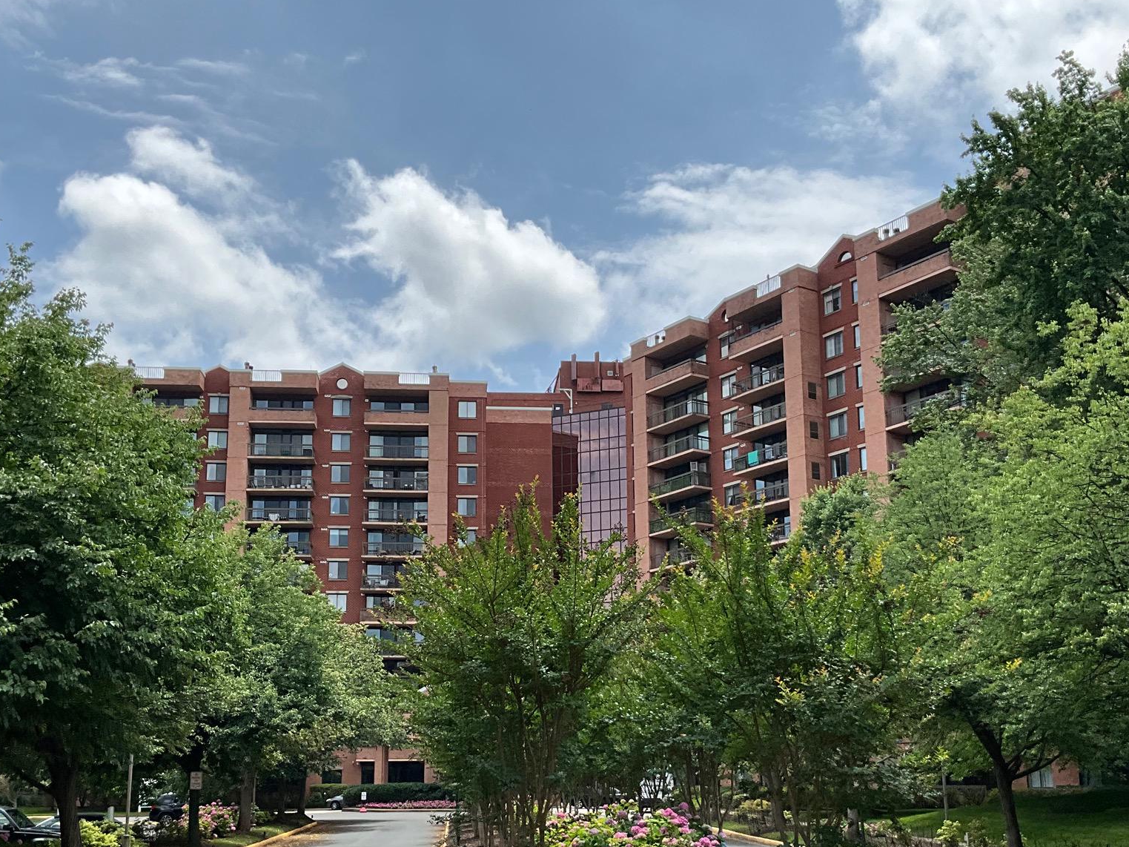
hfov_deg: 47.9
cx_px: 549
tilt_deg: +11.7
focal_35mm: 39
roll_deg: +0.2
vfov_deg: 36.6
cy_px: 541
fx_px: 1272
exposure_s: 1/1912
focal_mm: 3
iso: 25
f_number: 1.8
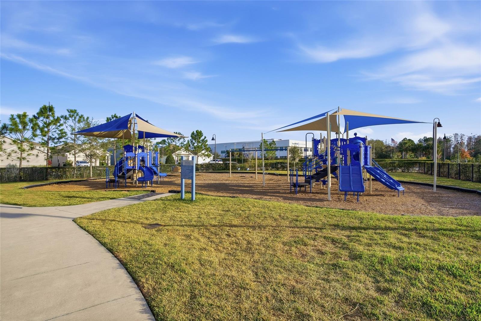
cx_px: 240
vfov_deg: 67.4
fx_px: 241
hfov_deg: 90.0
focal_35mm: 18
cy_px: 160
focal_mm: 18
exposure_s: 1/1600
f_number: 8
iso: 100
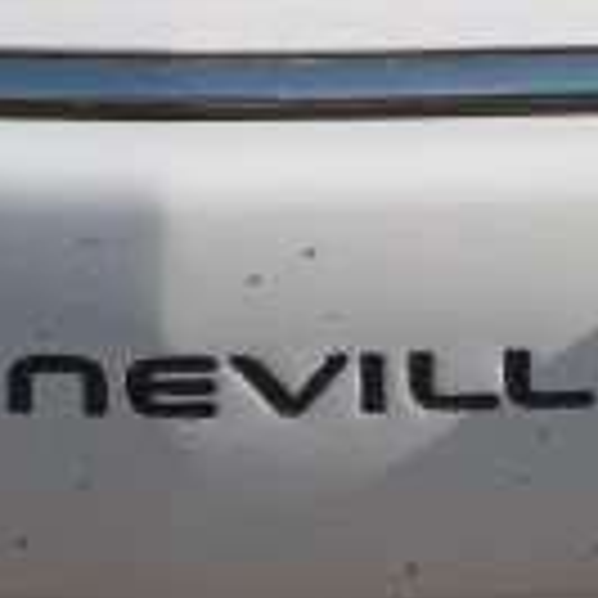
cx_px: 189
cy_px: -283
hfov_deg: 10.4
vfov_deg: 10.1
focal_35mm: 168
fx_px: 3284
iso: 100
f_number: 4.8
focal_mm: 8
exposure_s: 1/787
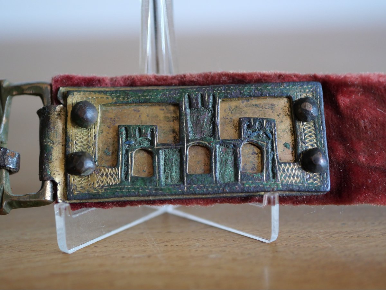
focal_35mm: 60
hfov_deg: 32.2
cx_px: 193
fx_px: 669
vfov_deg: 24.4
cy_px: 145
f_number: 2.8
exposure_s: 1/60
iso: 1600
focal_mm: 30
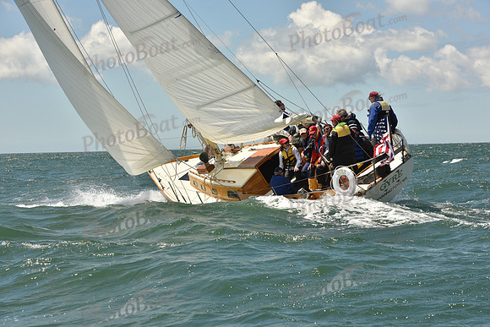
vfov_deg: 11.8
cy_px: 164
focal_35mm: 116
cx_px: 245
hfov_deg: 17.6
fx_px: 1579
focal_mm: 116
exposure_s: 1/800
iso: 320
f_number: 13
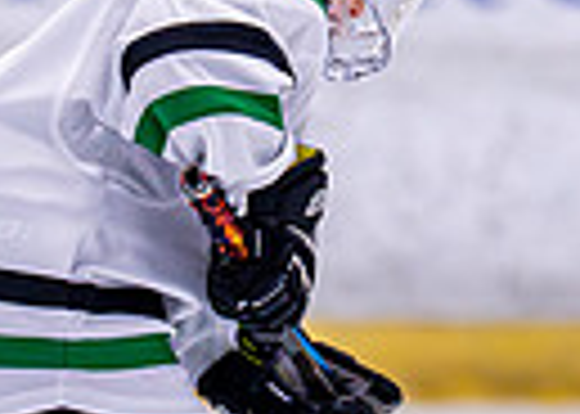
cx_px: 221
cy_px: 153
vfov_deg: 1.1
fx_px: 21222
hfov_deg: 1.6
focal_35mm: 1289
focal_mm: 200
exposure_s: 1/1250
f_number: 2.8
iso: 2500
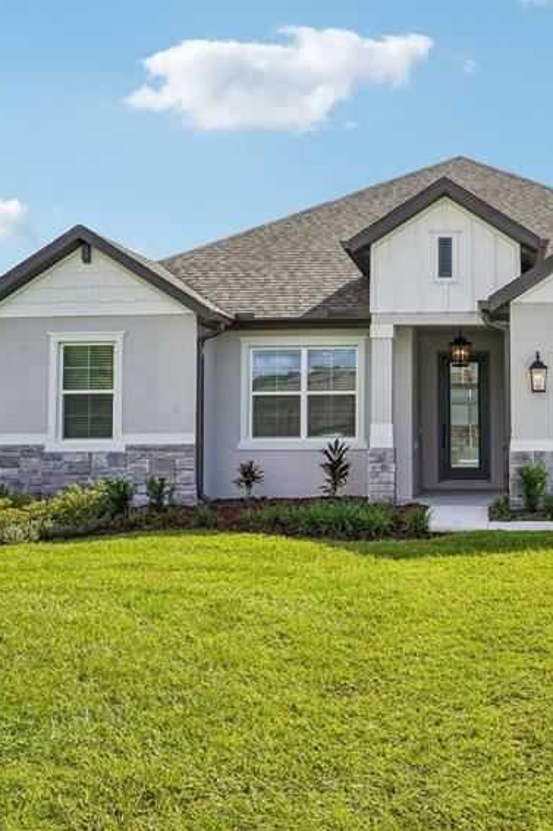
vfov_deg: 50.7
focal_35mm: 38
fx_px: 876
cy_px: 385
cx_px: 475
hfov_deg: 33.6
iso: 100
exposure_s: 1/60
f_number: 20
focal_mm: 21
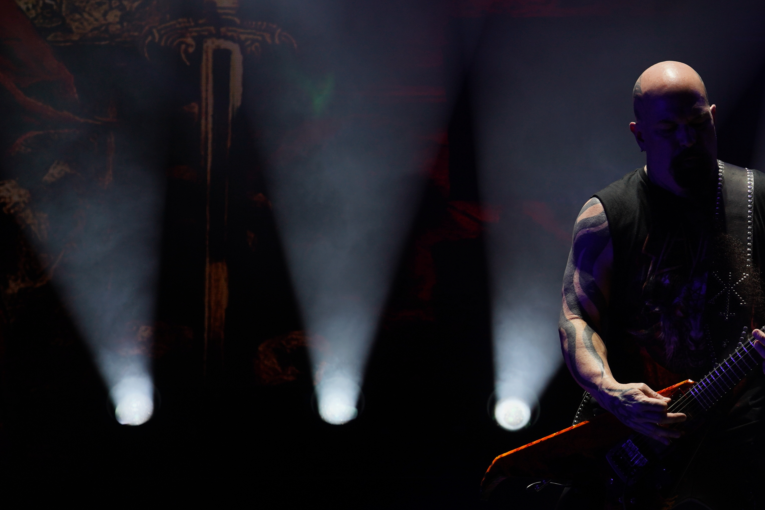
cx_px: 670
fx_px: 2465
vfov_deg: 11.8
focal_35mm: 116
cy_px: 271
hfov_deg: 17.4
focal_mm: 59
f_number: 8
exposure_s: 1/400
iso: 100
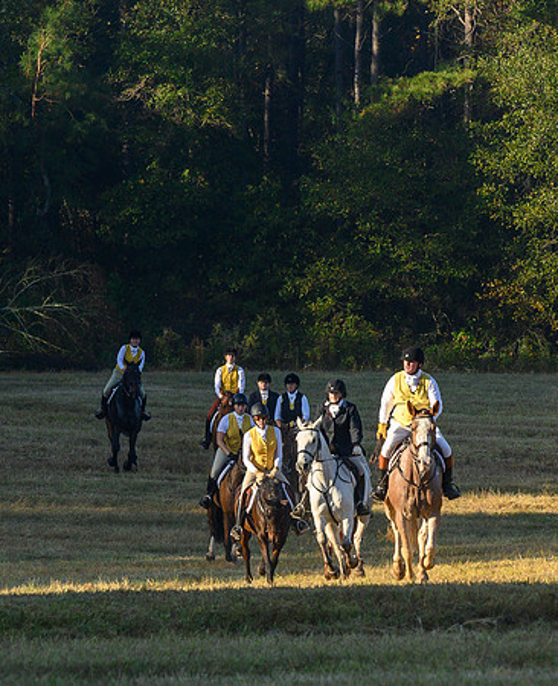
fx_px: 10153
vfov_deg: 3.9
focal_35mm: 497
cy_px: 385
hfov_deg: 3.1
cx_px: 221
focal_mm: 170
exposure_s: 1/1000
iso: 640
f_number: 8
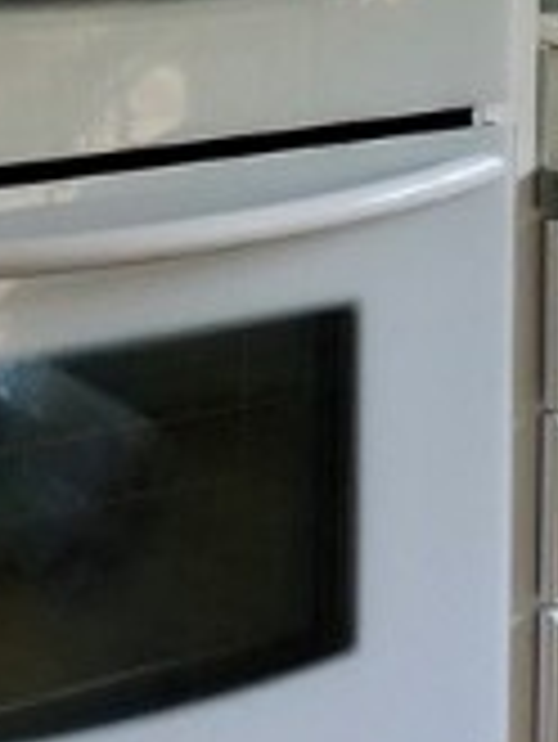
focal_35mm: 130
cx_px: 432
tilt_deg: -7.7
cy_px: -63
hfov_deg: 11.4
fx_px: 2790
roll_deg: +0.5
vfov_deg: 14.8
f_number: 1.8
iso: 64
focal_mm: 3.99
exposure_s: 1/15
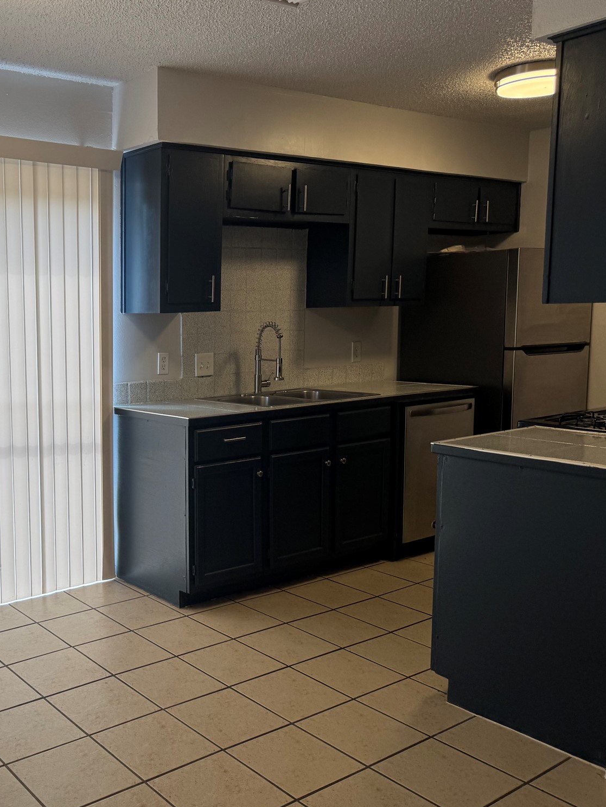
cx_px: 74
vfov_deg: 55.3
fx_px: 770
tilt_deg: -7.8
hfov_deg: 40.1
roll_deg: +1.2
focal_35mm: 33
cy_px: 412
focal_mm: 6.76
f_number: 1.78
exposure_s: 1/185
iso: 64
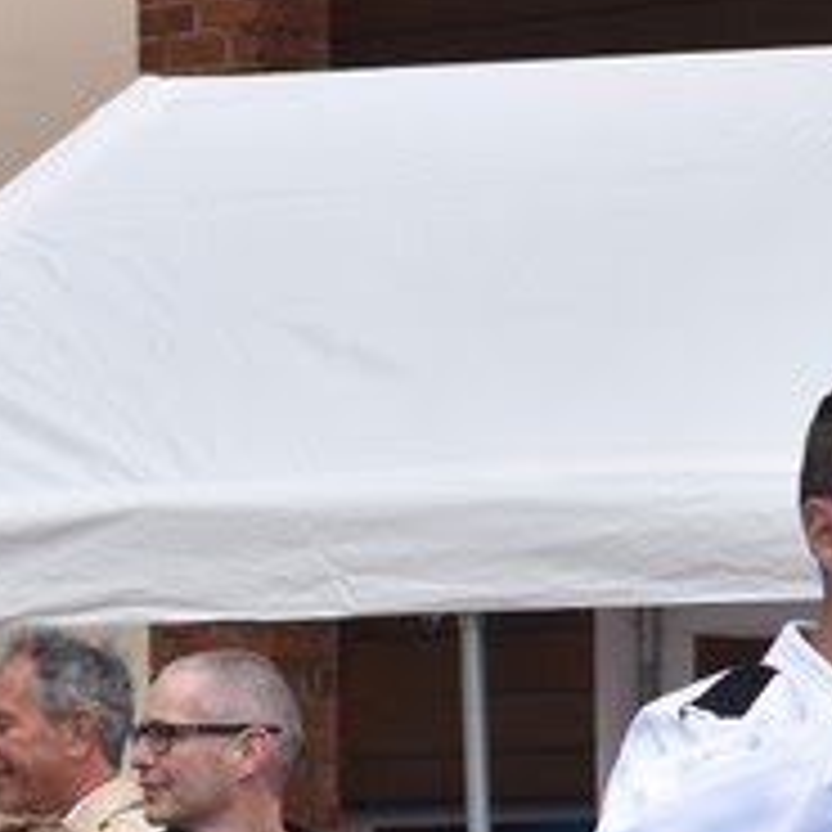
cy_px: 929
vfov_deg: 4.9
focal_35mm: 353
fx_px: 9599
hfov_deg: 4.9
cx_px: 1007
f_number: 5.6
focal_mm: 50
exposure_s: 1/500
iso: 100
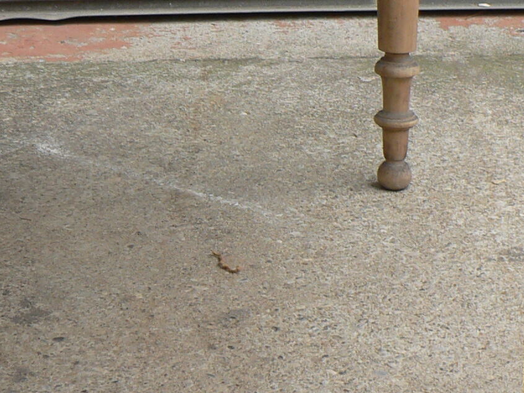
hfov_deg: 18.0
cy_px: 208
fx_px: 1650
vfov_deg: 13.6
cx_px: 168
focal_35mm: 109
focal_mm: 6
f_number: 2.8
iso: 80
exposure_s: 1/200
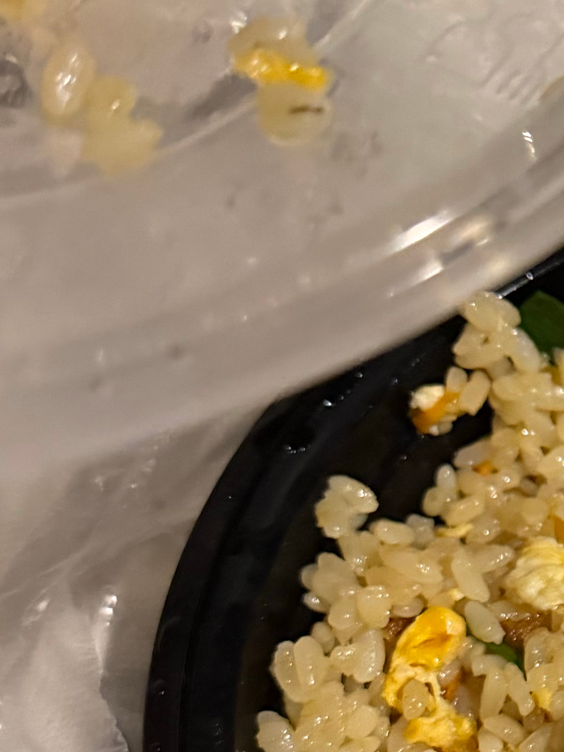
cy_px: 620
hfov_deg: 16.6
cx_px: 800
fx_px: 1781
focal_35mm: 82
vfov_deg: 23.4
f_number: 1.78
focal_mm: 6.76
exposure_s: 1/33
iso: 800
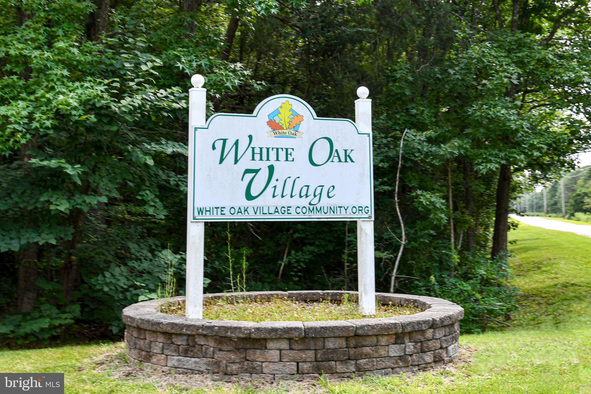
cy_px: 197
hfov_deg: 53.1
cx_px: 296
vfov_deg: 36.9
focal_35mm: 36
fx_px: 591
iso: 140
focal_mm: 24
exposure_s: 1/125
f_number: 5.6
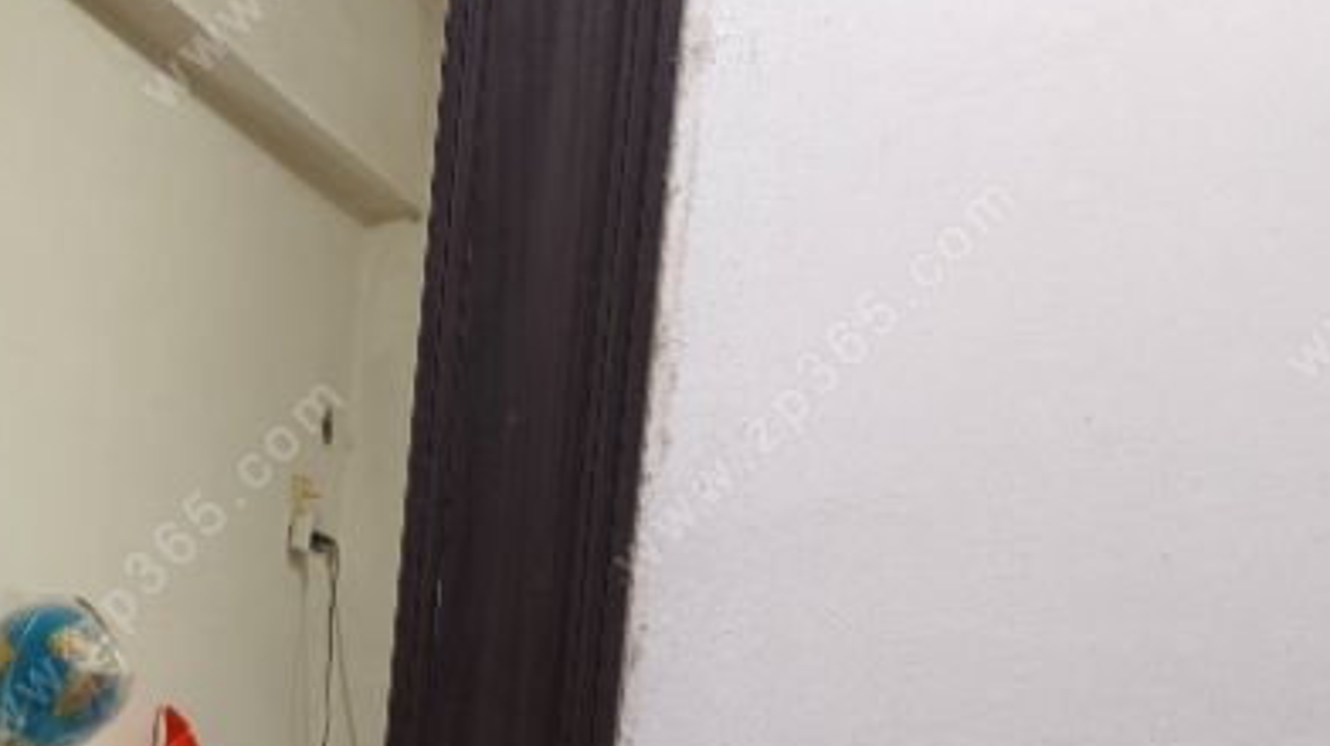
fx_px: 2256
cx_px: 24
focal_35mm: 64
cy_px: 902
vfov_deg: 17.8
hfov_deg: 30.7
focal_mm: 5.56
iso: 320
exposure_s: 1/50
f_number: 1.88
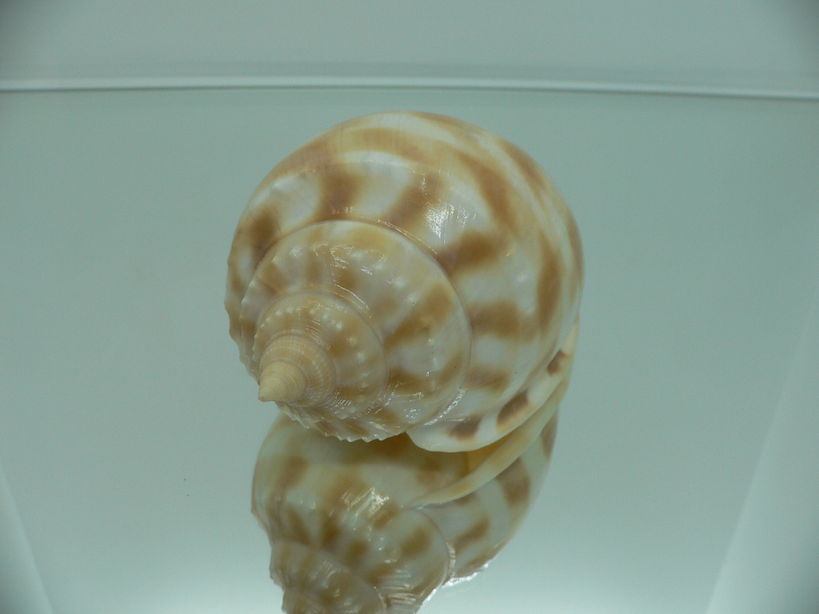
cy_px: 307
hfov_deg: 52.6
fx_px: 828
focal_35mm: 35
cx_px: 410
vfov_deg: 40.7
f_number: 2.8
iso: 80
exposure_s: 1/60
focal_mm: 4.6
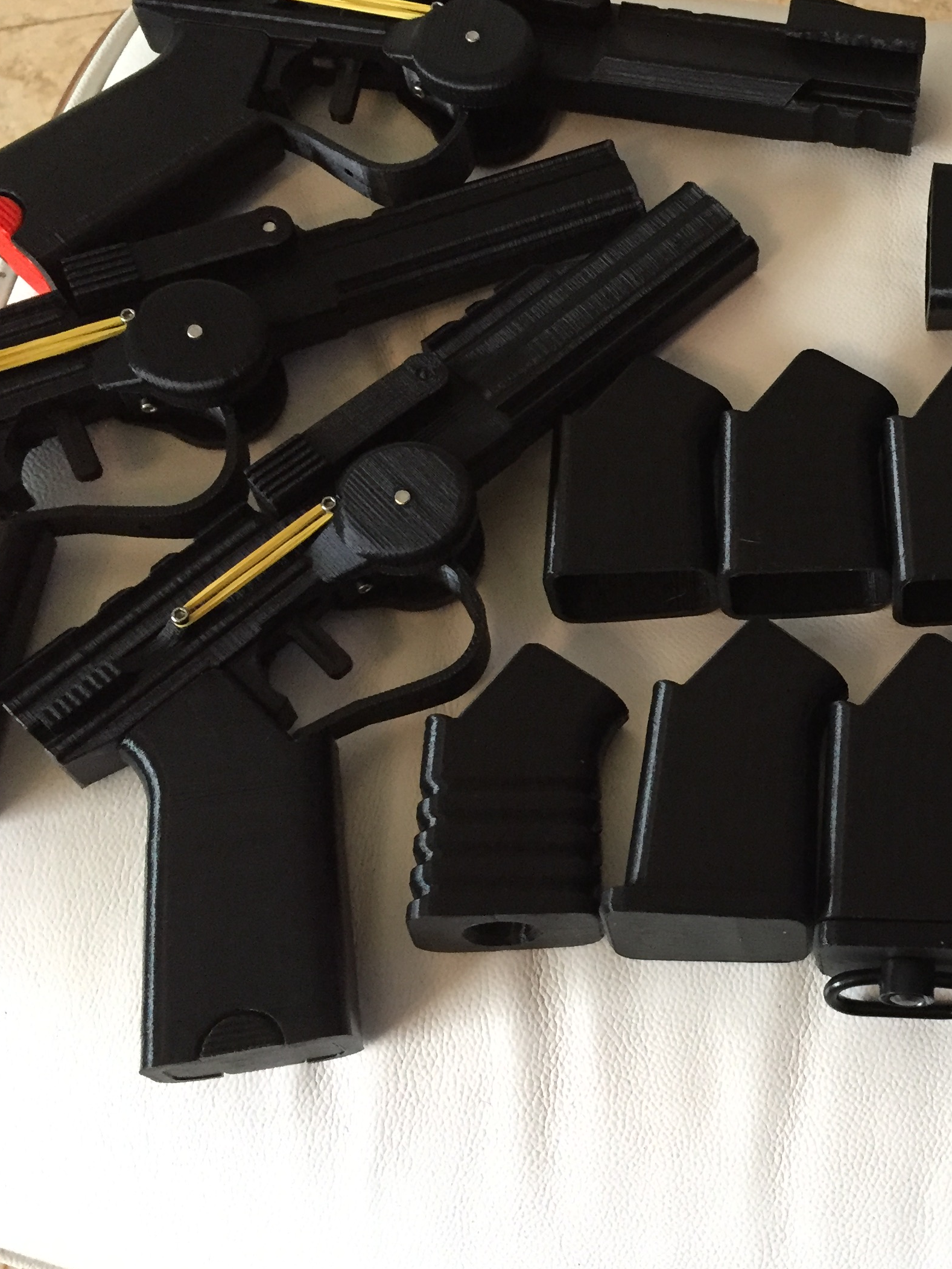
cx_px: 880
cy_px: 582
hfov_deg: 30.6
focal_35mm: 45
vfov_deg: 42.0
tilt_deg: -64.6
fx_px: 1650
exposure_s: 1/33
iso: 250
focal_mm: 4.15
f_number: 2.2
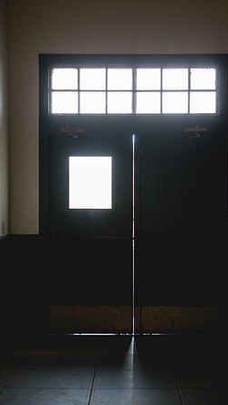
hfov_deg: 17.2
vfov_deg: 30.1
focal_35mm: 70
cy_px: 204
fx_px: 752
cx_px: 129
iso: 1000
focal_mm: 66
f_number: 5
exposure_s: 1/30
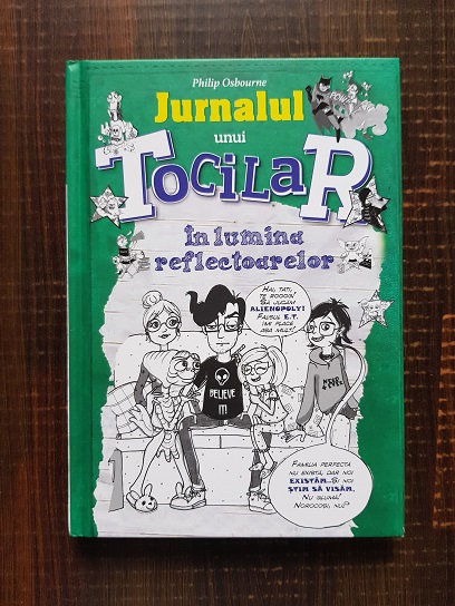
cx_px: 228
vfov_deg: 67.3
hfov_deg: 53.1
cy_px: 303
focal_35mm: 26
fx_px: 456
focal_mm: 4.3
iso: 200
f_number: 1.7
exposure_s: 1/30
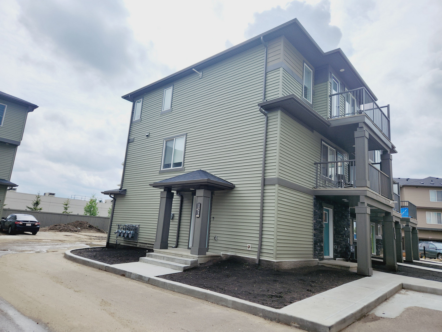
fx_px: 294
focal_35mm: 23
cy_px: 166
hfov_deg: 73.9
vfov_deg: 58.9
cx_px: 221
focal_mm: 5.4
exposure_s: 1/3598
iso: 20
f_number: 1.8
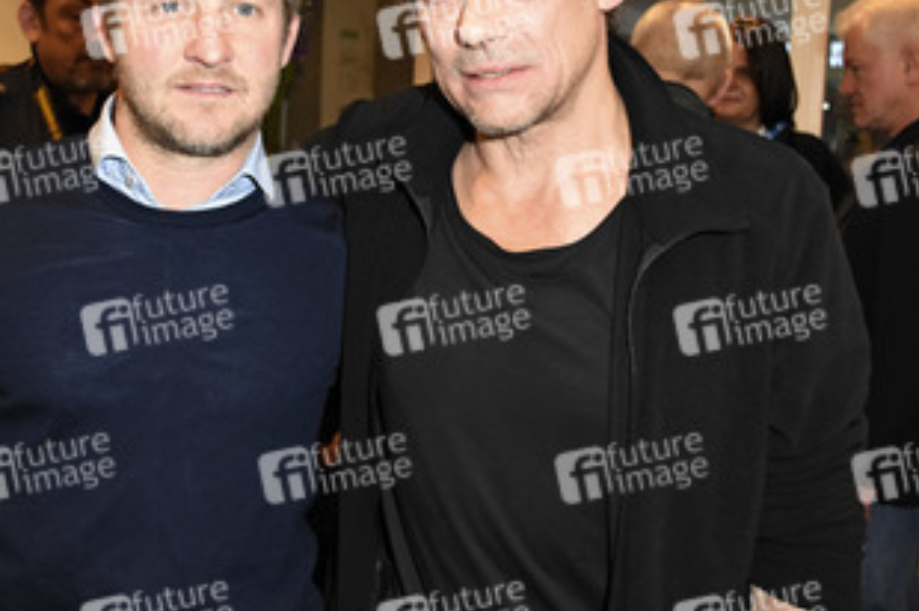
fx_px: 1224
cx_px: 375
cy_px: 246
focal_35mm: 48
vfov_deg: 28.0
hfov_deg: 41.0
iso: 1600
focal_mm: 22
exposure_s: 1/160
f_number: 4.5
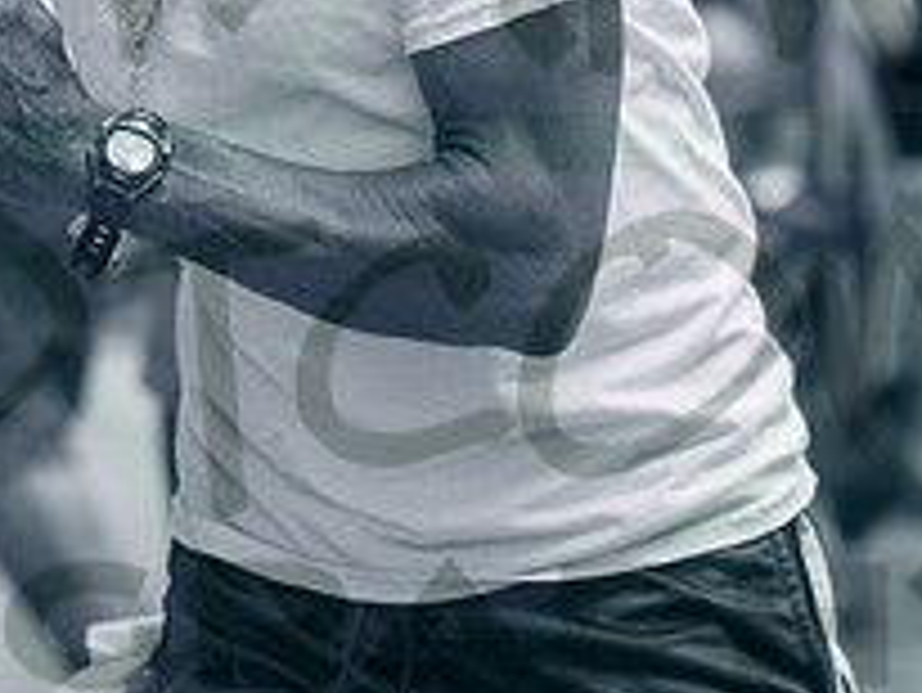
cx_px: 195
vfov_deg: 4.6
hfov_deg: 6.2
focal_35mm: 321
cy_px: 36
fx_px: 8555
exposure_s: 1/2000
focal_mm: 92
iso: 2000
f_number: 3.2
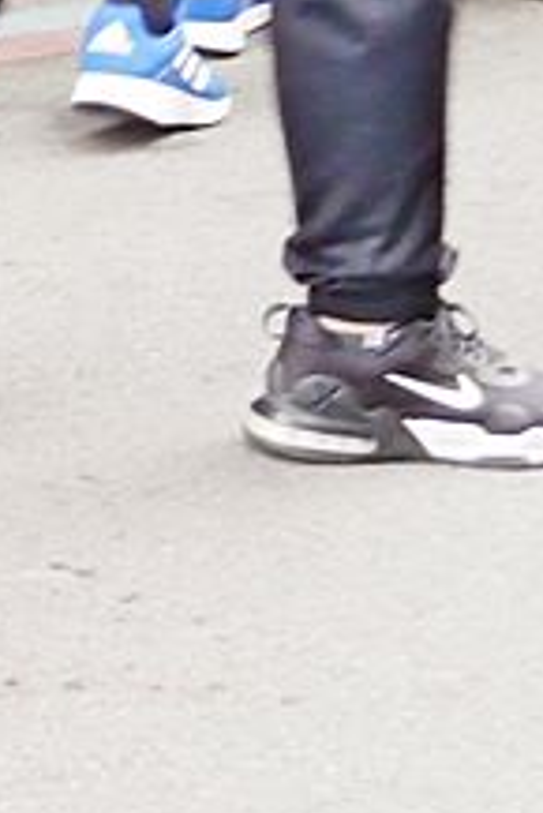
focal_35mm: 230
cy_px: -455
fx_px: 5195
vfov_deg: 8.7
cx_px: -1112
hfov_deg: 5.6
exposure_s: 1/60
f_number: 4.8
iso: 640
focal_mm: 24
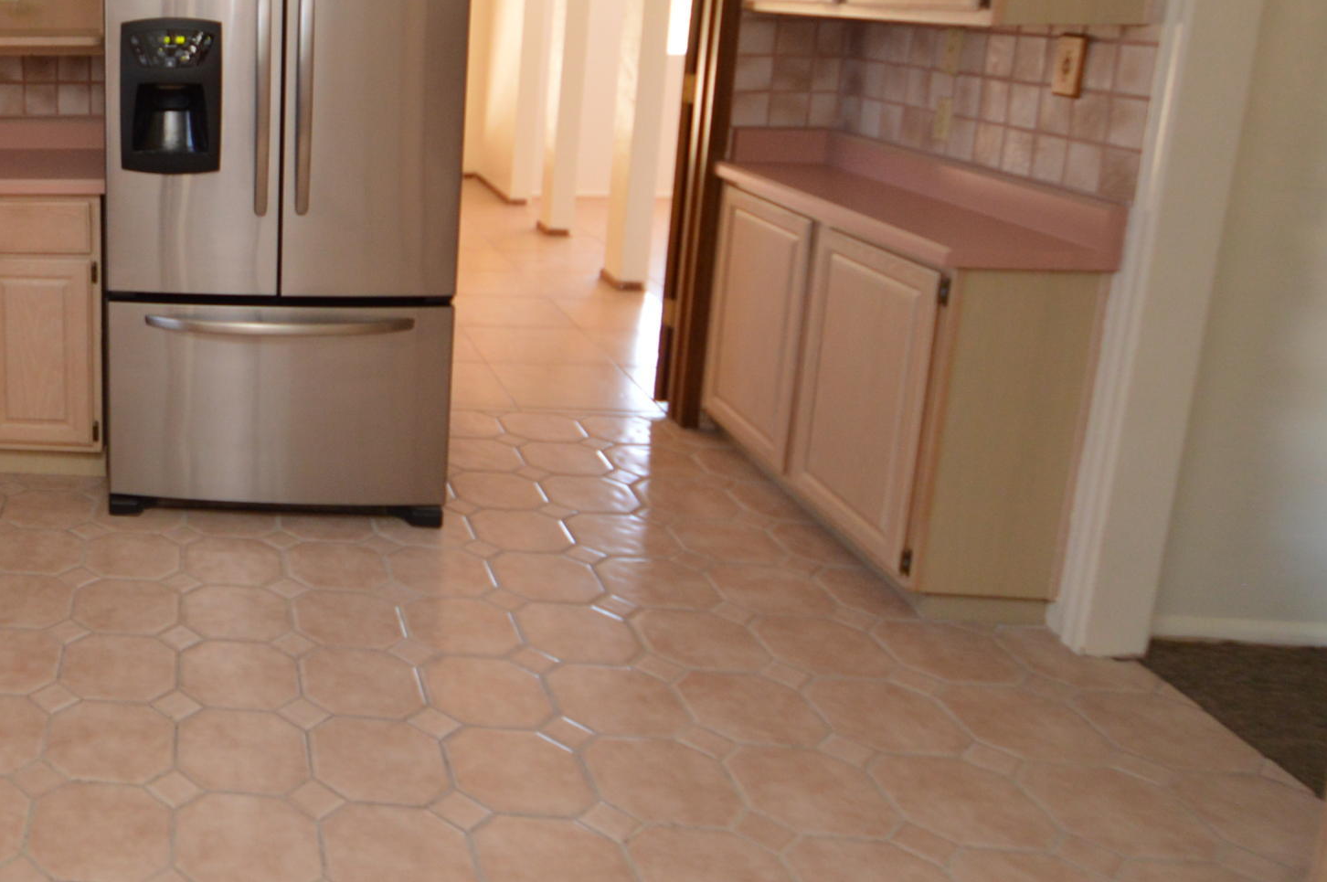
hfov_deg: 50.4
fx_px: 1142
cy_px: 207
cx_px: 38
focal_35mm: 31
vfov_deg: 40.9
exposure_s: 1/60
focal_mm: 10
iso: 640
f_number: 3.5
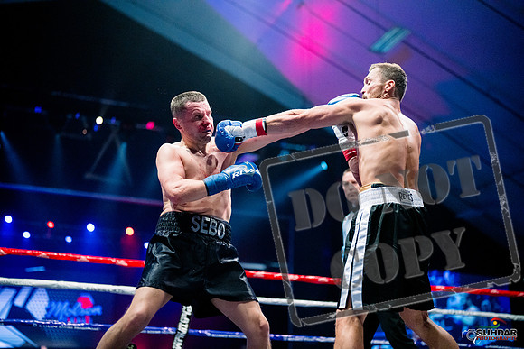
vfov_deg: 27.0
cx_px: 262
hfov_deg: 39.6
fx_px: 728
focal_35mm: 50
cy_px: 174
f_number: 1.4
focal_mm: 50
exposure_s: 1/1600
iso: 6400
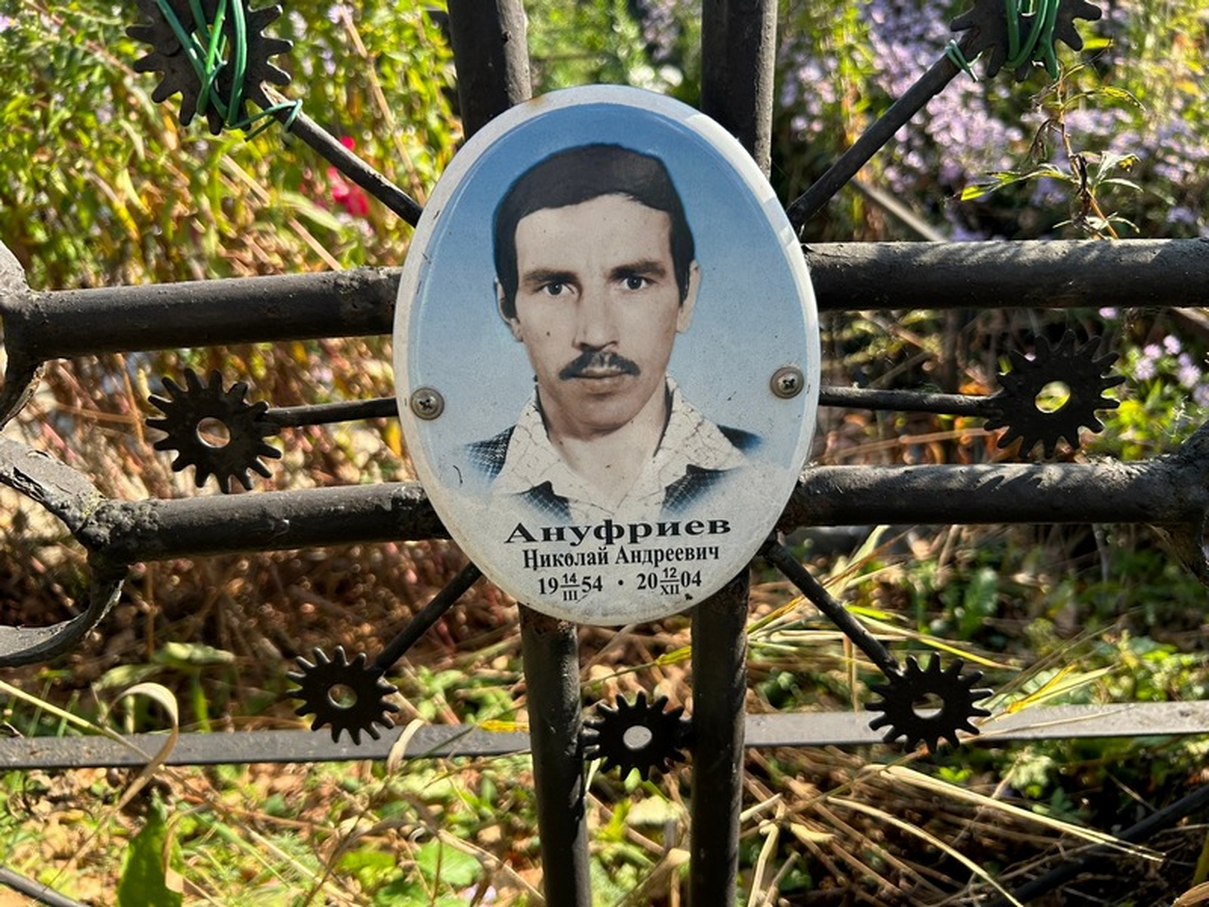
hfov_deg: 67.3
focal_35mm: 26
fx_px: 908
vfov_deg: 53.1
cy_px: 454
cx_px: 604
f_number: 1.5
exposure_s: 1/733
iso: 50
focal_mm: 5.7
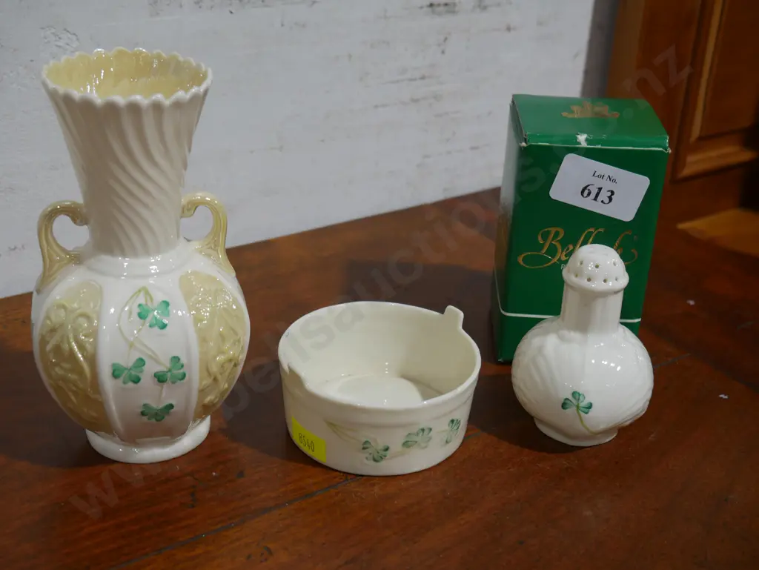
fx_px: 1097
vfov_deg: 29.1
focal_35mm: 50
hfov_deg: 38.2
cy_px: 285
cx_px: 380
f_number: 5.3
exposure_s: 1/60
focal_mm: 25
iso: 400
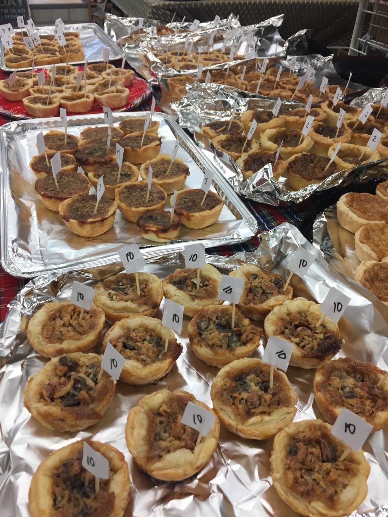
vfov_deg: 61.7
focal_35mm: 29
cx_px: 194
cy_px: 258
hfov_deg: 48.2
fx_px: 433
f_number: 2.2
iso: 40
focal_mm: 4.15
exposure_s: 1/40
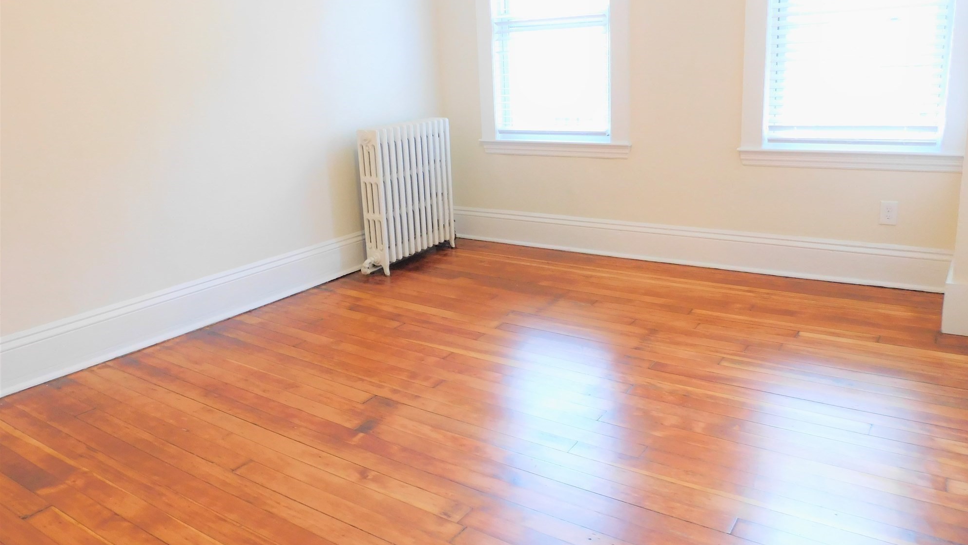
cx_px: 499
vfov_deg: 42.8
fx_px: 693
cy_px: 235
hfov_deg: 69.8
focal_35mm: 27
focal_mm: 4.3
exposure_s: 1/30
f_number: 3.3
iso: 320
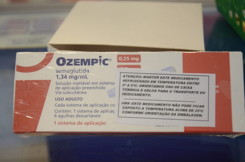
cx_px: 122
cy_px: 81
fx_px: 489
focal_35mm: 72
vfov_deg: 18.8
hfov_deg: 28.1
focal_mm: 48
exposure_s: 1/160
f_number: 5.6
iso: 2000
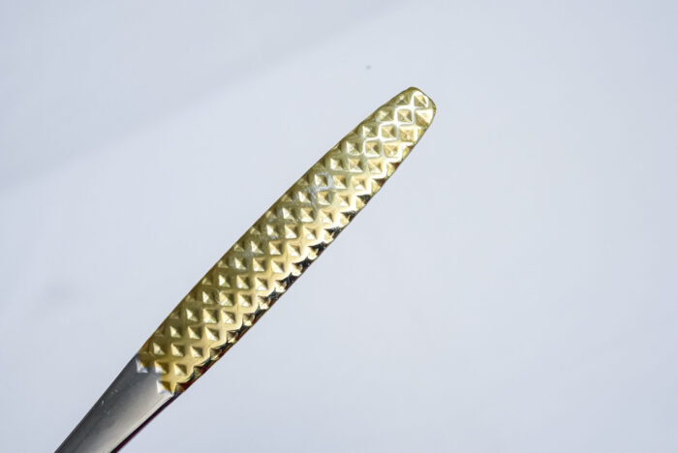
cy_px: 226
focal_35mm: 70
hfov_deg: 28.8
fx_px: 1319
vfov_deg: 19.5
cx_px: 339
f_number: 14
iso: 6400
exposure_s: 1/160
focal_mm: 70
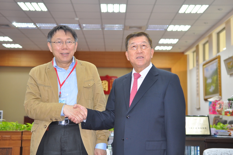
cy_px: 78
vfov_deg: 23.7
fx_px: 368
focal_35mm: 57
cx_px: 116
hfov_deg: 35.1
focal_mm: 38
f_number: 3.5
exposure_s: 1/60
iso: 400
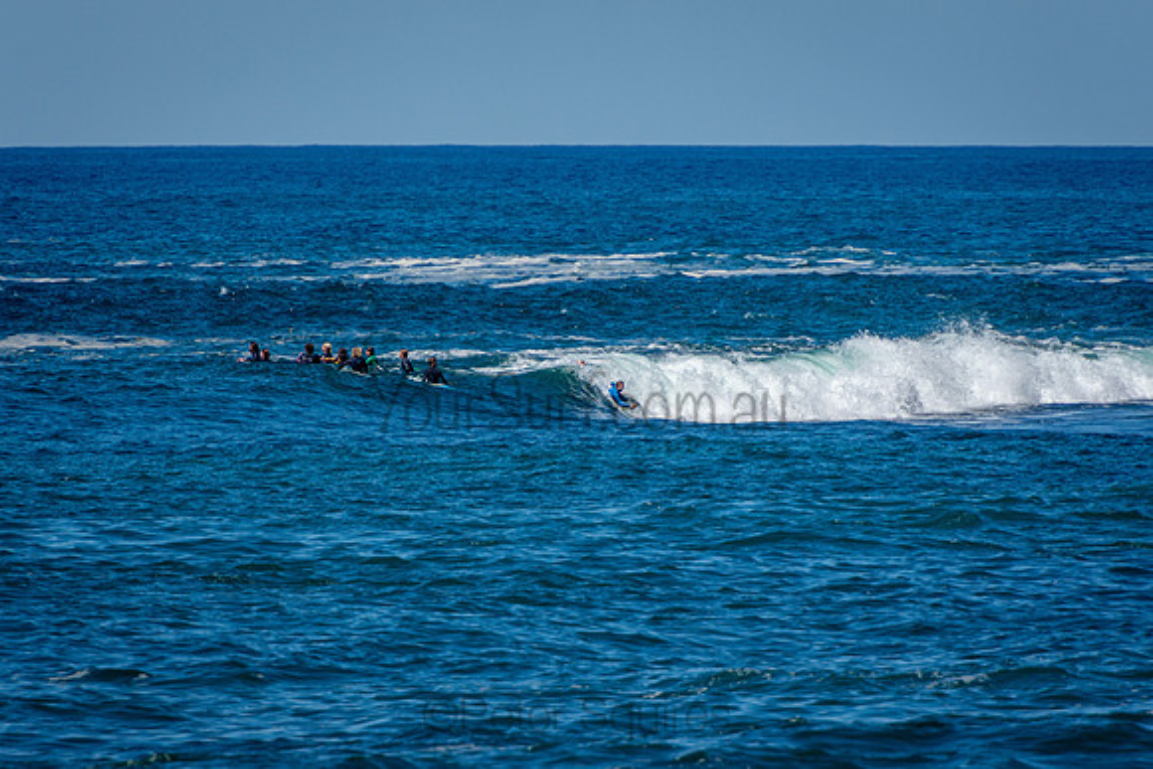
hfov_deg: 3.4
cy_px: 384
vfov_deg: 2.3
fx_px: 19517
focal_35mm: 609
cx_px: 576
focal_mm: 400
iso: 360
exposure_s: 1/2000
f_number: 5.6
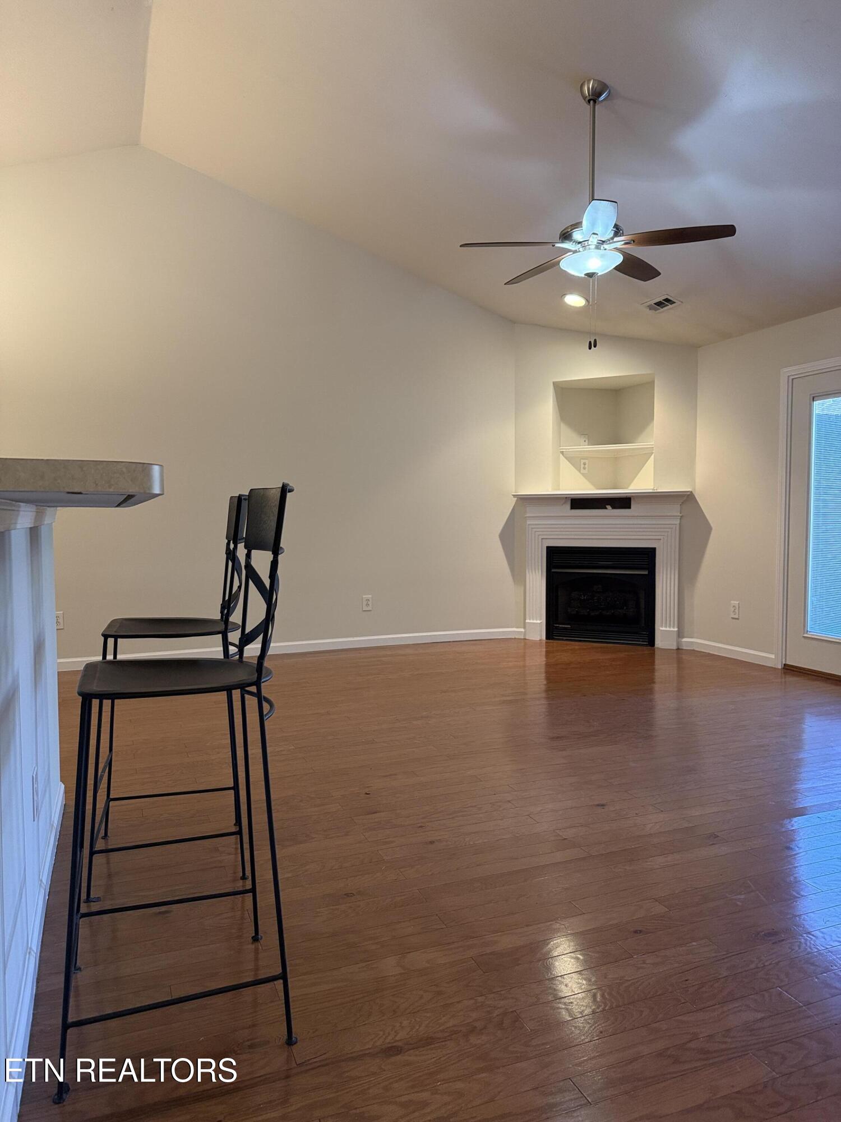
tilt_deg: -2.9
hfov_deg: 56.8
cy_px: 561
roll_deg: -0.3
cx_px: 420
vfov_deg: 71.6
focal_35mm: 24
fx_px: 777
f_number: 1.78
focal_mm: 6.76
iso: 320
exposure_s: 1/120
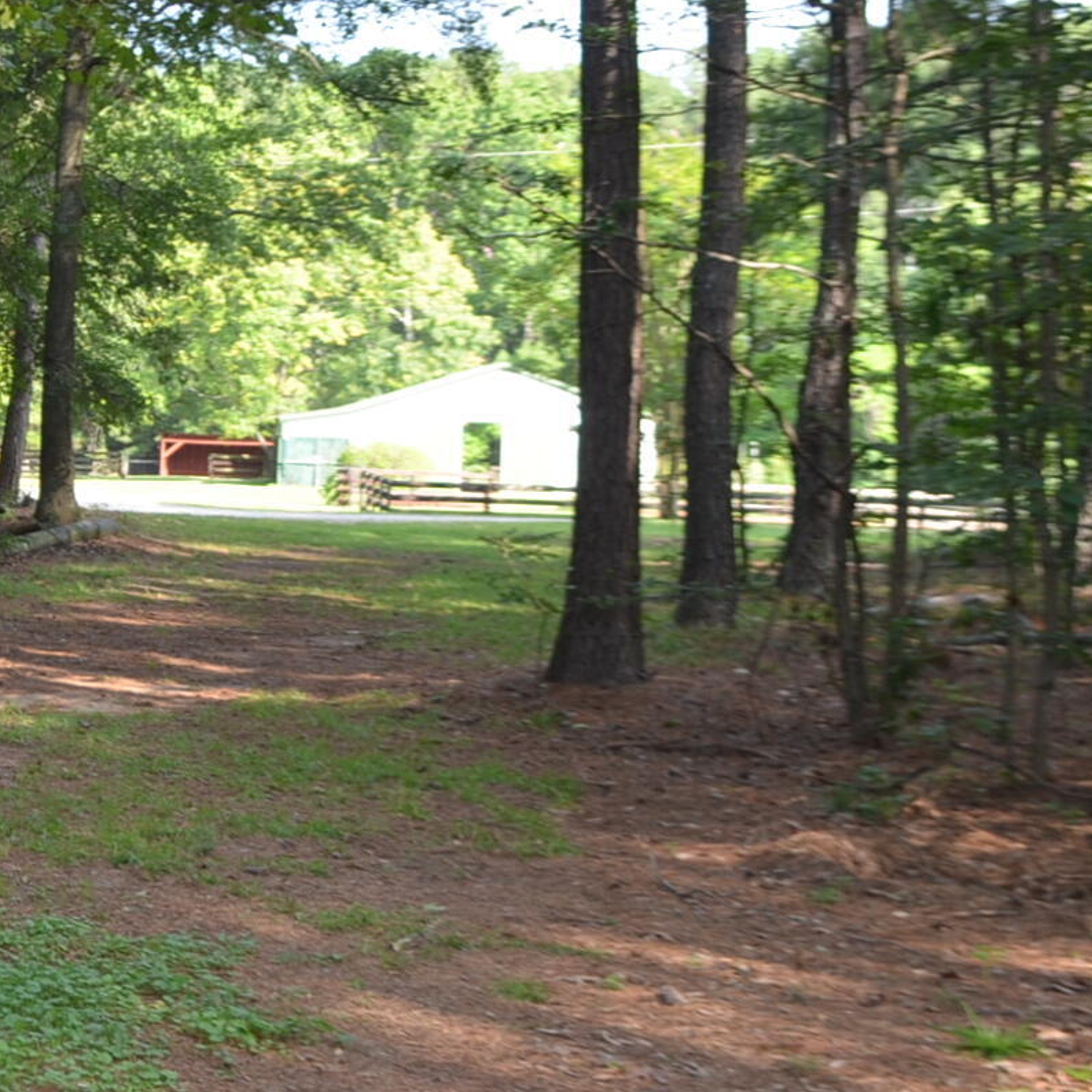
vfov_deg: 24.3
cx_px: -254
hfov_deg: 22.3
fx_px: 2534
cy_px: 479
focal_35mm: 71
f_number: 3.5
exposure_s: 1/200
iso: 180
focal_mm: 18
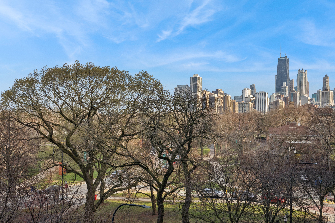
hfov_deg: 40.3
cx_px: 168
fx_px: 456
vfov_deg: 27.5
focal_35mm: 49
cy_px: 112
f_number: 8
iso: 320
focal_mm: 33
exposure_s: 1/640
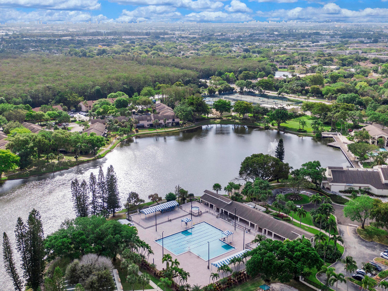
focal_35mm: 42
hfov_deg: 44.8
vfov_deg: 34.3
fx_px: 471
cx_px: 194
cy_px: 146
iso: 100
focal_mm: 7.23
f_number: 3.5
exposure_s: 1/640
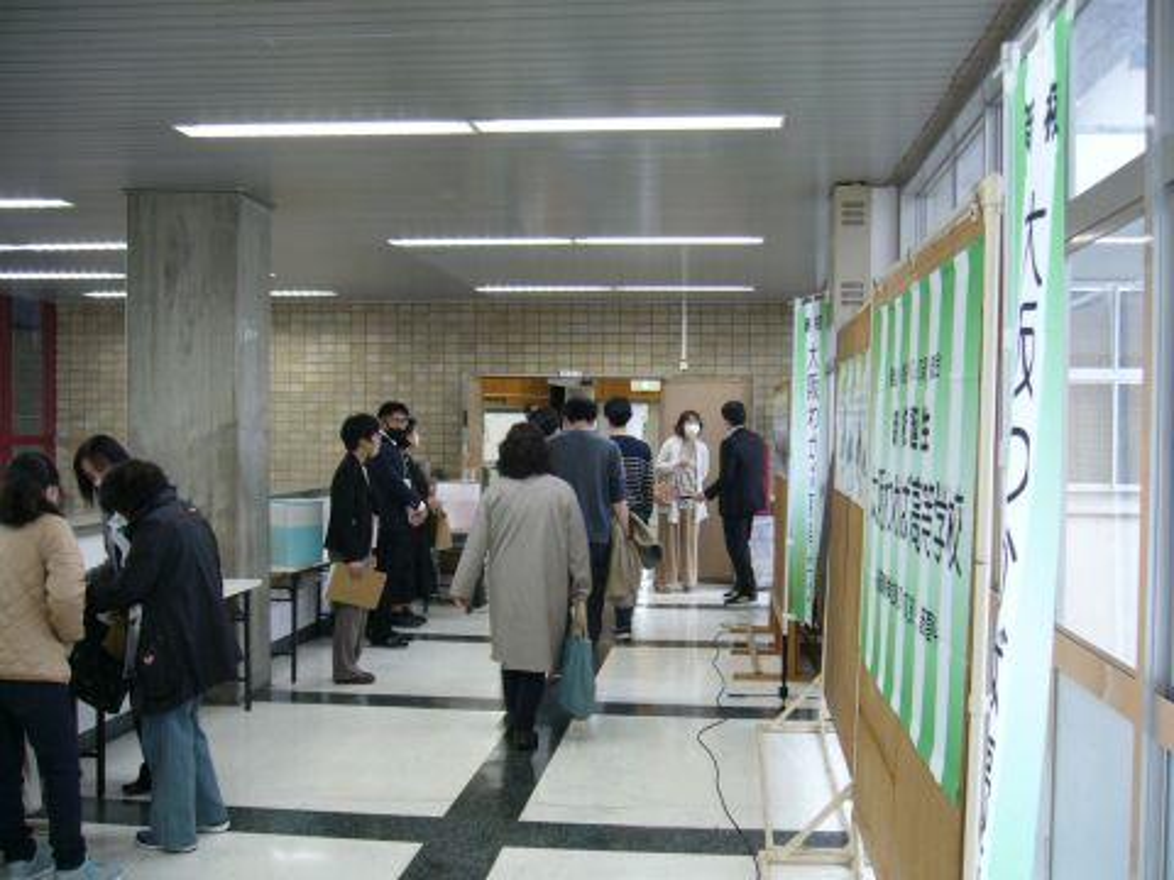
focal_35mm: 35
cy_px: 440
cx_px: 587
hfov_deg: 52.6
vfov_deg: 40.7
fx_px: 1187
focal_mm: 5.8
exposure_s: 1/15
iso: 100
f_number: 2.8
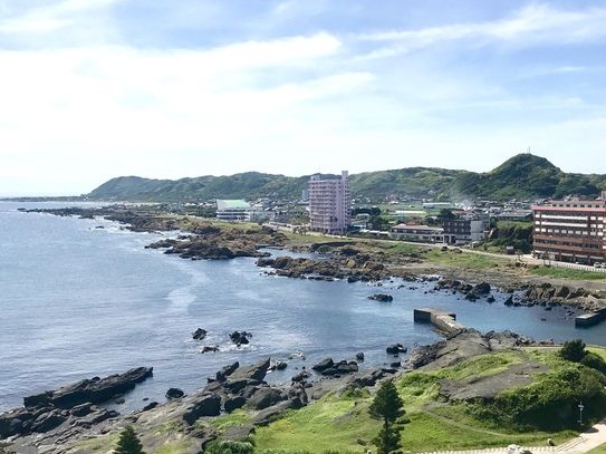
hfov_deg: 44.8
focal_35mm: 42
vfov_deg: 34.3
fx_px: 735
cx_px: 295
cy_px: 220
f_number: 1.8
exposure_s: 1/4808
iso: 20
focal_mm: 3.99
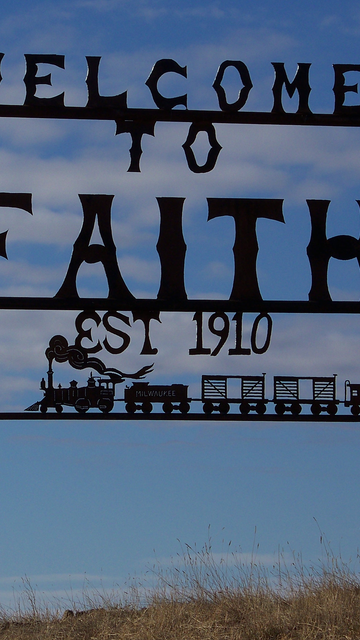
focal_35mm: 216
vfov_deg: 10.0
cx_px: 198
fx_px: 3665
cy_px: 319
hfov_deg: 5.6
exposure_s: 1/1000
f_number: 4.5
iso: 64
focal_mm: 24
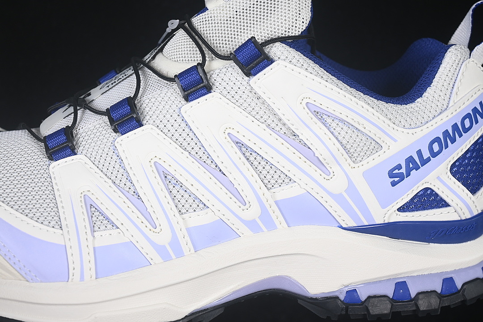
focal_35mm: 75
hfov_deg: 27.0
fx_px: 1006
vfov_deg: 18.2
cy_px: 161
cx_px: 242
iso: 160
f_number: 7.1
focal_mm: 50
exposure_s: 1/80
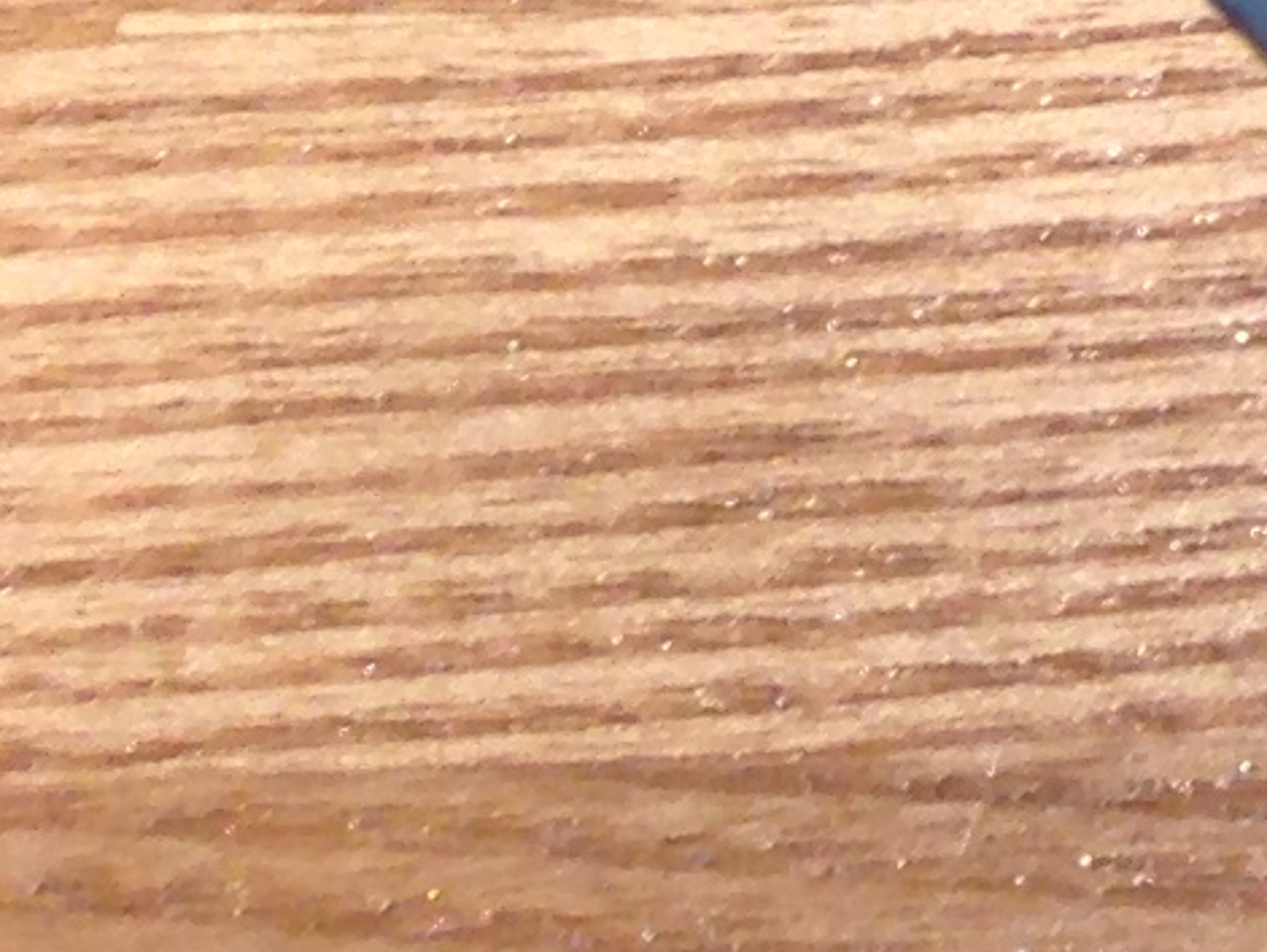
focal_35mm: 229
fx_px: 8386
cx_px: 4370
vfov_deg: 6.0
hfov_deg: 7.2
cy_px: -1893
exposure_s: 1/30
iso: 50
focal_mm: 4.12
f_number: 2.4
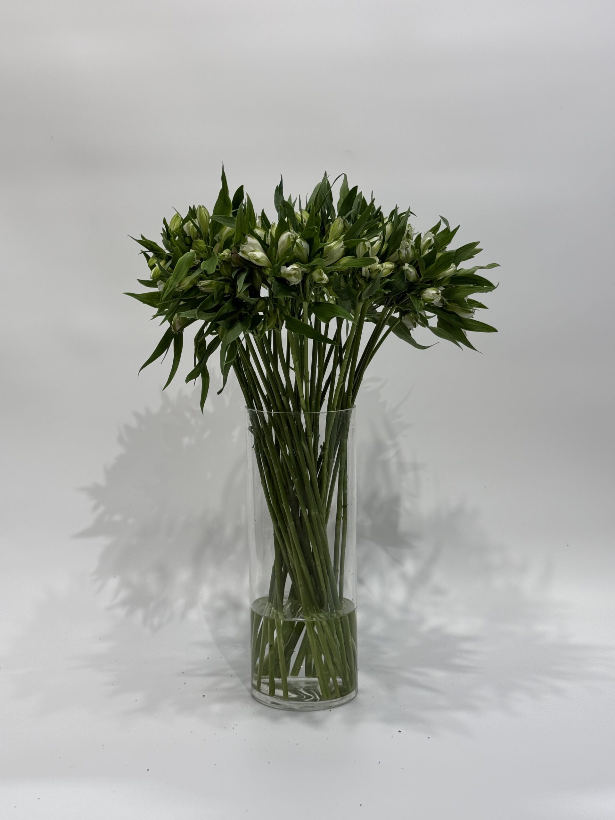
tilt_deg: -6.2
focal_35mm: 48
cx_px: 308
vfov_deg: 39.7
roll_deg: +0.1
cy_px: 410
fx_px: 1137
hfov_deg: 30.3
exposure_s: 1/100
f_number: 1.78
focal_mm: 6.76
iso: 50
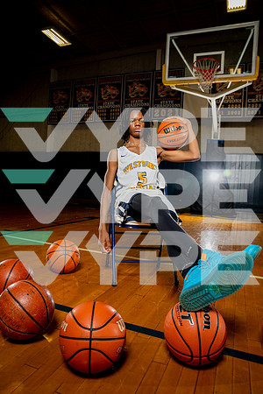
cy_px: 197
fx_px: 263
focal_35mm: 24
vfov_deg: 73.7
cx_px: 132
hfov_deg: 53.1
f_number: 4.5
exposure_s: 1/250
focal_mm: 24
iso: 400
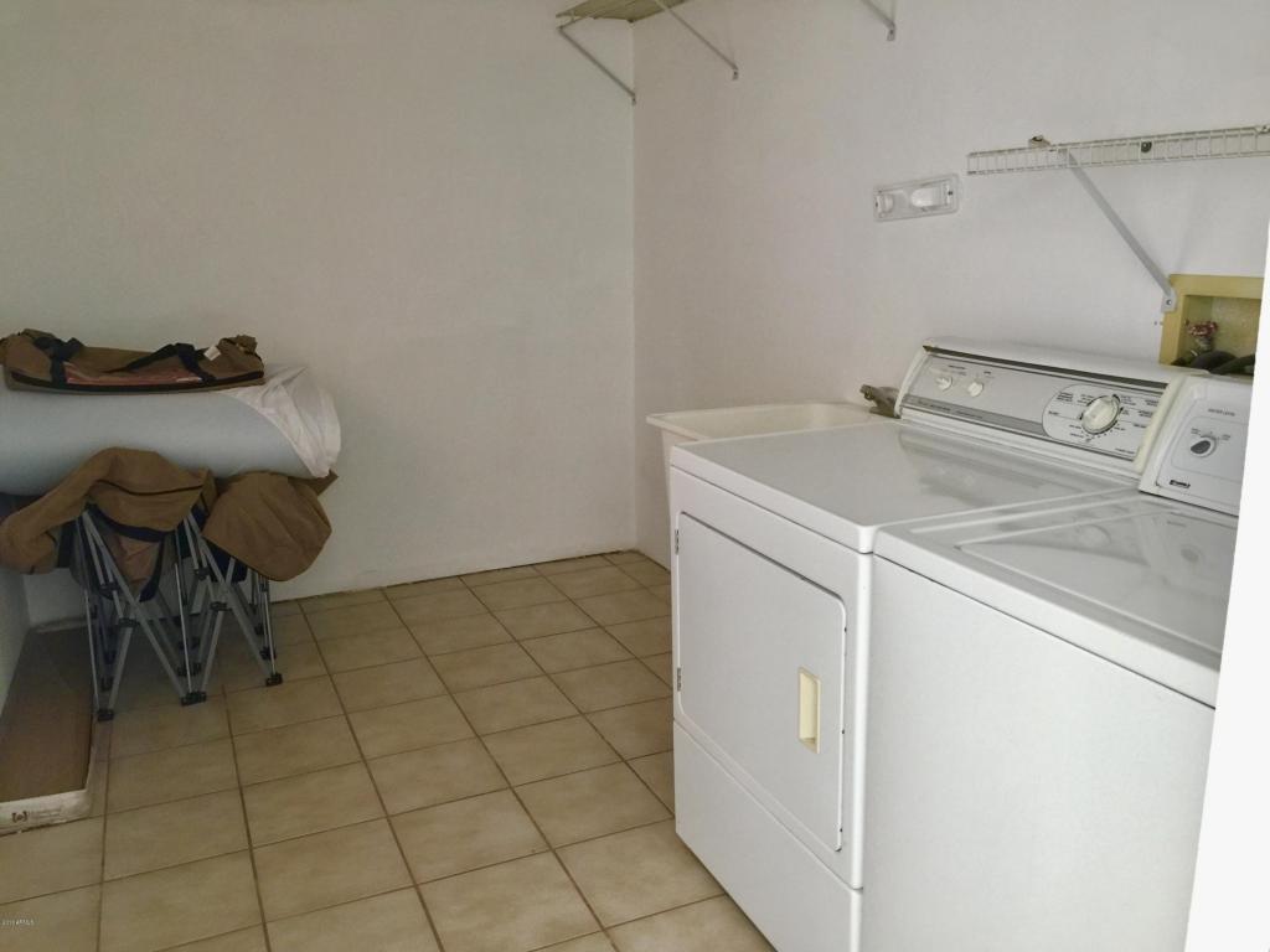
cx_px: 635
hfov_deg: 61.7
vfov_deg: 48.2
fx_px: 1064
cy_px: 476
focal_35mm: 29
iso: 64
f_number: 2.2
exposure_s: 1/15
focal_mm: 4.15
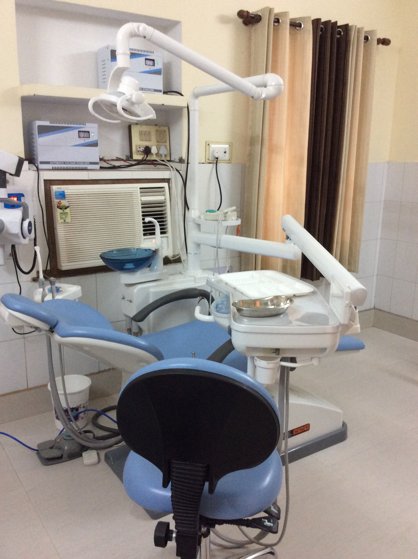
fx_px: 517
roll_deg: -0.3
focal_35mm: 32
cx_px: 209
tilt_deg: -14.8
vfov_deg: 56.9
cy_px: 280
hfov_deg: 44.1
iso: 160
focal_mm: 3.3
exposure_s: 1/24
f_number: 2.4
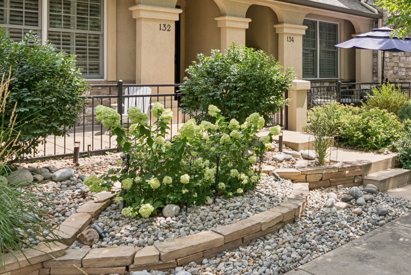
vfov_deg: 35.2
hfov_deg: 48.7
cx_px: 333
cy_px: 70
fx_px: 423
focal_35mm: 37
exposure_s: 1/125
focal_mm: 16
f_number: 10
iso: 320
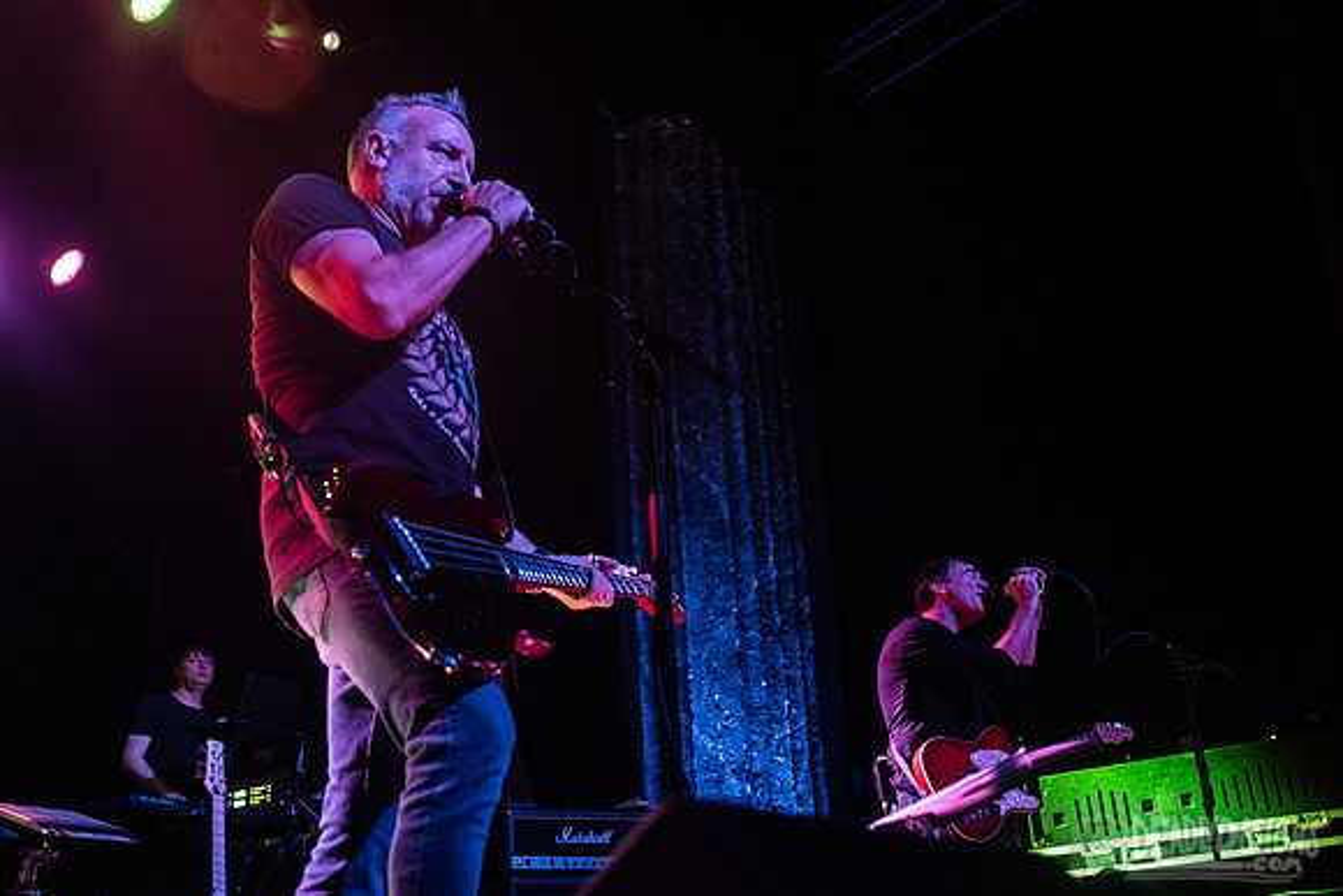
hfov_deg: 54.4
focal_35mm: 35
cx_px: 672
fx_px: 1306
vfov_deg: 37.9
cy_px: 448
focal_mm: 35
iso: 3200
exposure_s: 1/400
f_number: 3.2
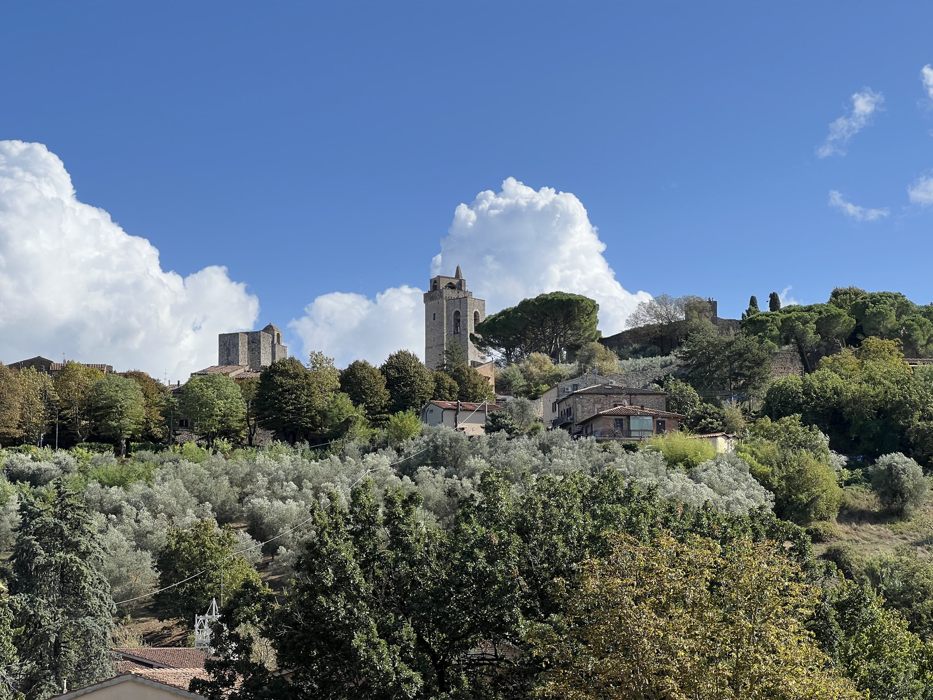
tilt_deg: +9.2
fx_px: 2075
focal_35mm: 77
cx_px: 466
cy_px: 350
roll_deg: +0.8
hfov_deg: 25.3
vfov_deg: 19.1
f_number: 2.8
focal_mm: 9
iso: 32
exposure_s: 1/1119
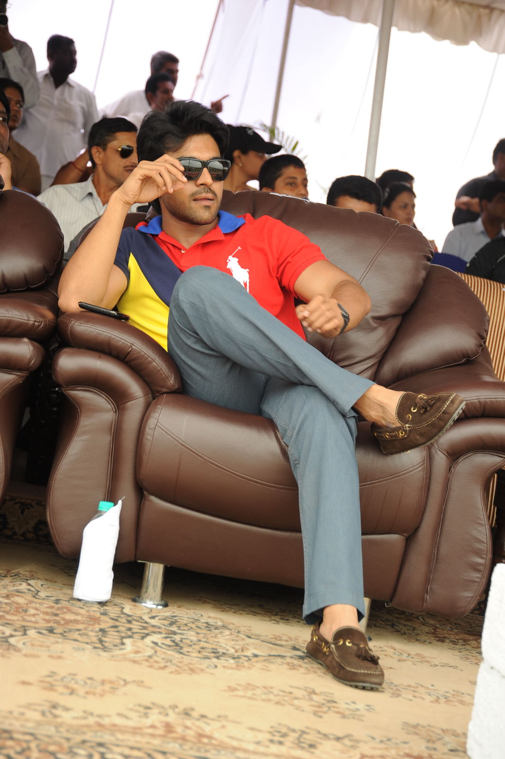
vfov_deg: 21.5
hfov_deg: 14.4
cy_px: 380
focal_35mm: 95
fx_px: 2001
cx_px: 252
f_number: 6.3
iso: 500
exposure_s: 1/125
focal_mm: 95
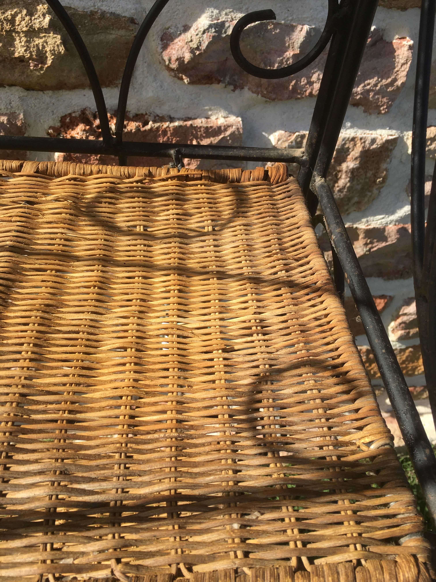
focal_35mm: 29
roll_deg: -8.8
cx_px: 218
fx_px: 487
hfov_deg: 48.2
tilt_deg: -40.3
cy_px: 291
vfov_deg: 61.7
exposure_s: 1/986
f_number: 2.2
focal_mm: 4.15
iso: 25
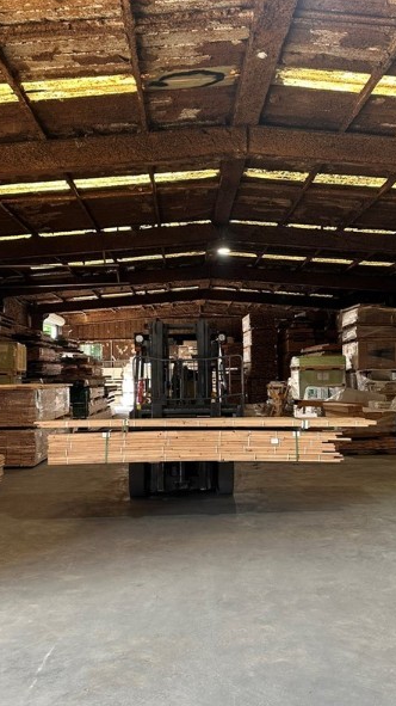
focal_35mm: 34
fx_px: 635
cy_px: 343
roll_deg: +0.0
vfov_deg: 58.0
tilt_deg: +2.7
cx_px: 210
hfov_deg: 34.6
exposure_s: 1/121
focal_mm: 6.86
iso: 160
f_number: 1.78
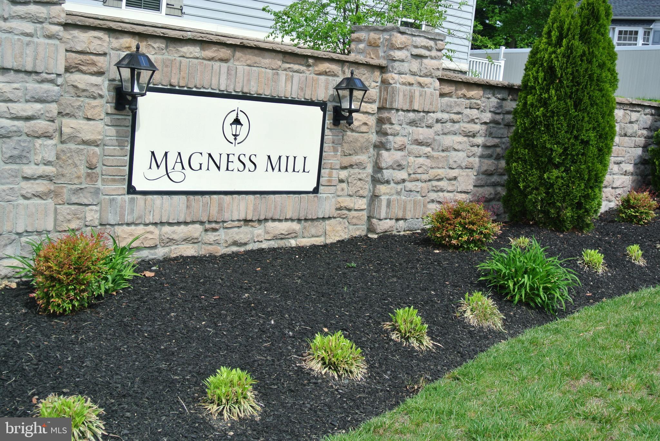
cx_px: 330
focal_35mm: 51
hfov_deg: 38.8
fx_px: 936
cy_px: 220
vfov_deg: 26.5
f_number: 4.8
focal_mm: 18.9
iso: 100
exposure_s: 1/500
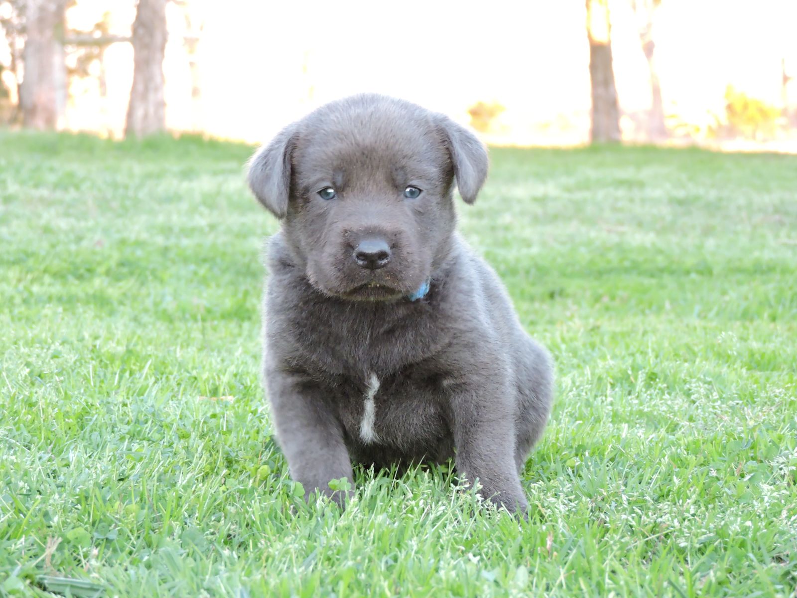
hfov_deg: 16.4
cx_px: 398
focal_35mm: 120
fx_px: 2763
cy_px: 299
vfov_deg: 12.3
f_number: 4.2
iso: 800
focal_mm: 21.4
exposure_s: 1/80
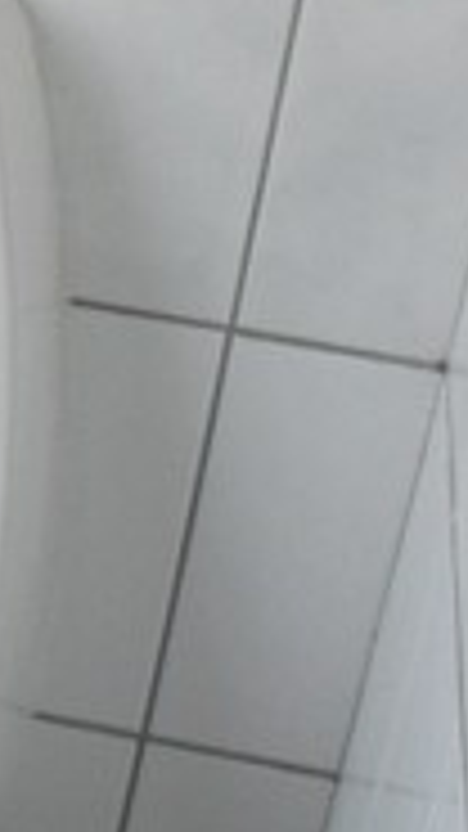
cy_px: 589
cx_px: -846
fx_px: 2913
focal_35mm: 132
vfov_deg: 16.2
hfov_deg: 8.1
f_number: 3.2
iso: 100
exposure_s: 1/60
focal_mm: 6.3
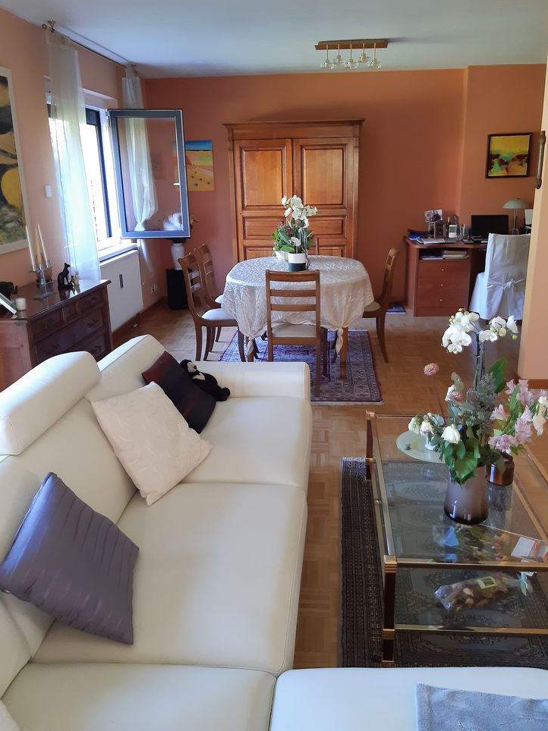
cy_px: 352
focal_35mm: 27
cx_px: 284
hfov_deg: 51.3
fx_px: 570
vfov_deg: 65.3
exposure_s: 1/50
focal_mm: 3.92
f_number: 1.7
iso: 320
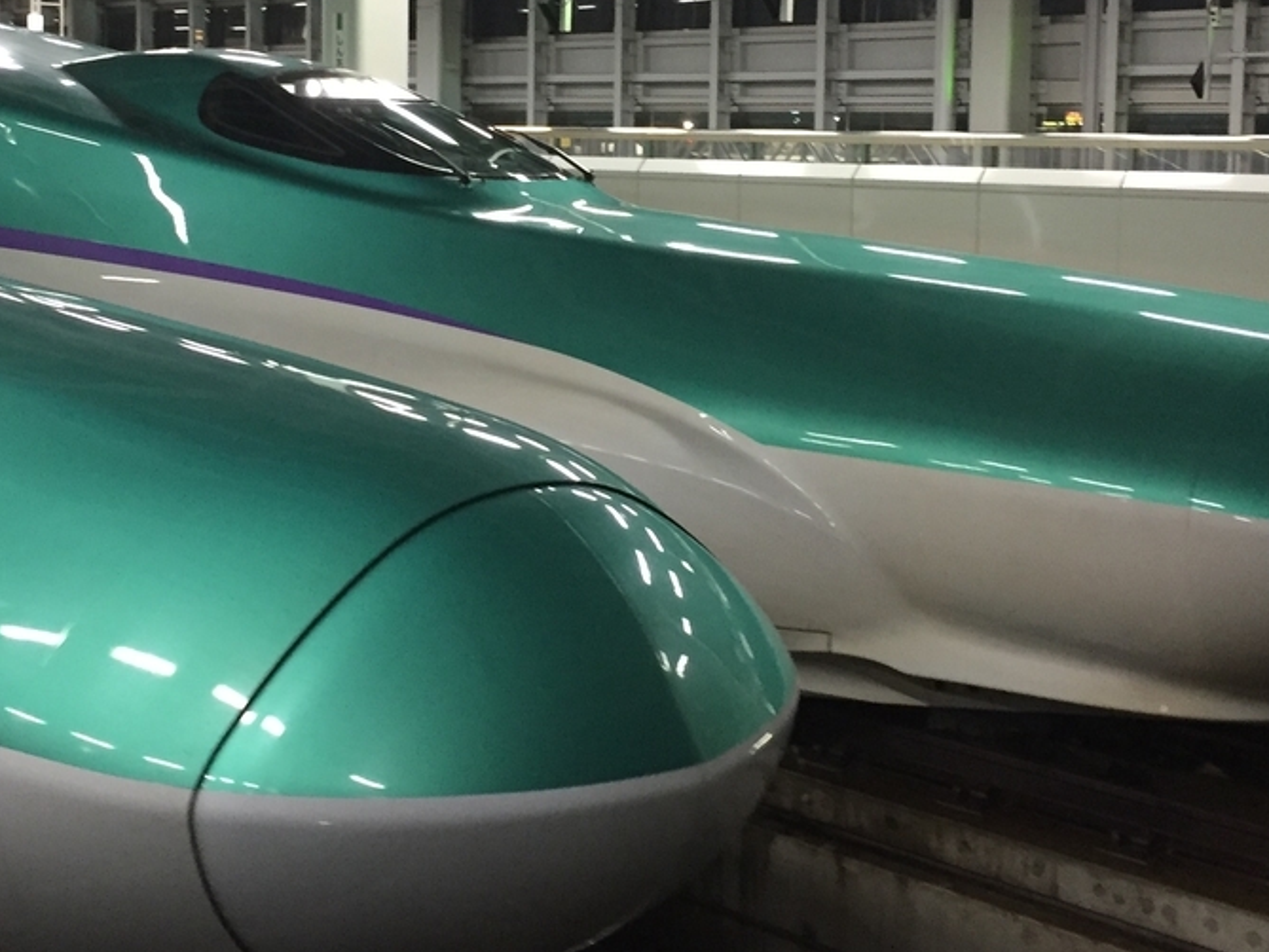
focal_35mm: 52
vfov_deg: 27.7
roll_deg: -1.0
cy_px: 260
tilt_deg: -4.9
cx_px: 535
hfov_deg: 36.7
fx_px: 1907
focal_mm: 4.15
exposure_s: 1/24
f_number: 2.2
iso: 250
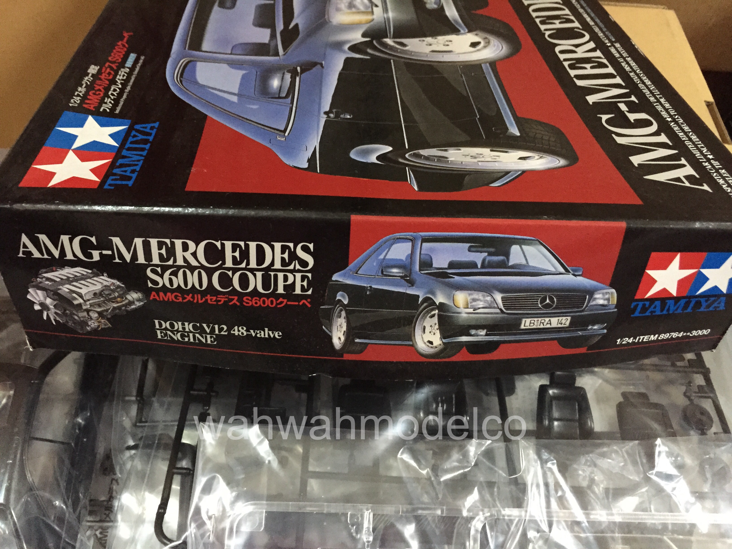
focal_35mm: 29
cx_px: 366
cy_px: 274
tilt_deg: -56.8
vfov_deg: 48.2
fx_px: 613
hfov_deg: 61.7
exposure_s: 1/17
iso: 400
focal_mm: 4.15
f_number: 2.2
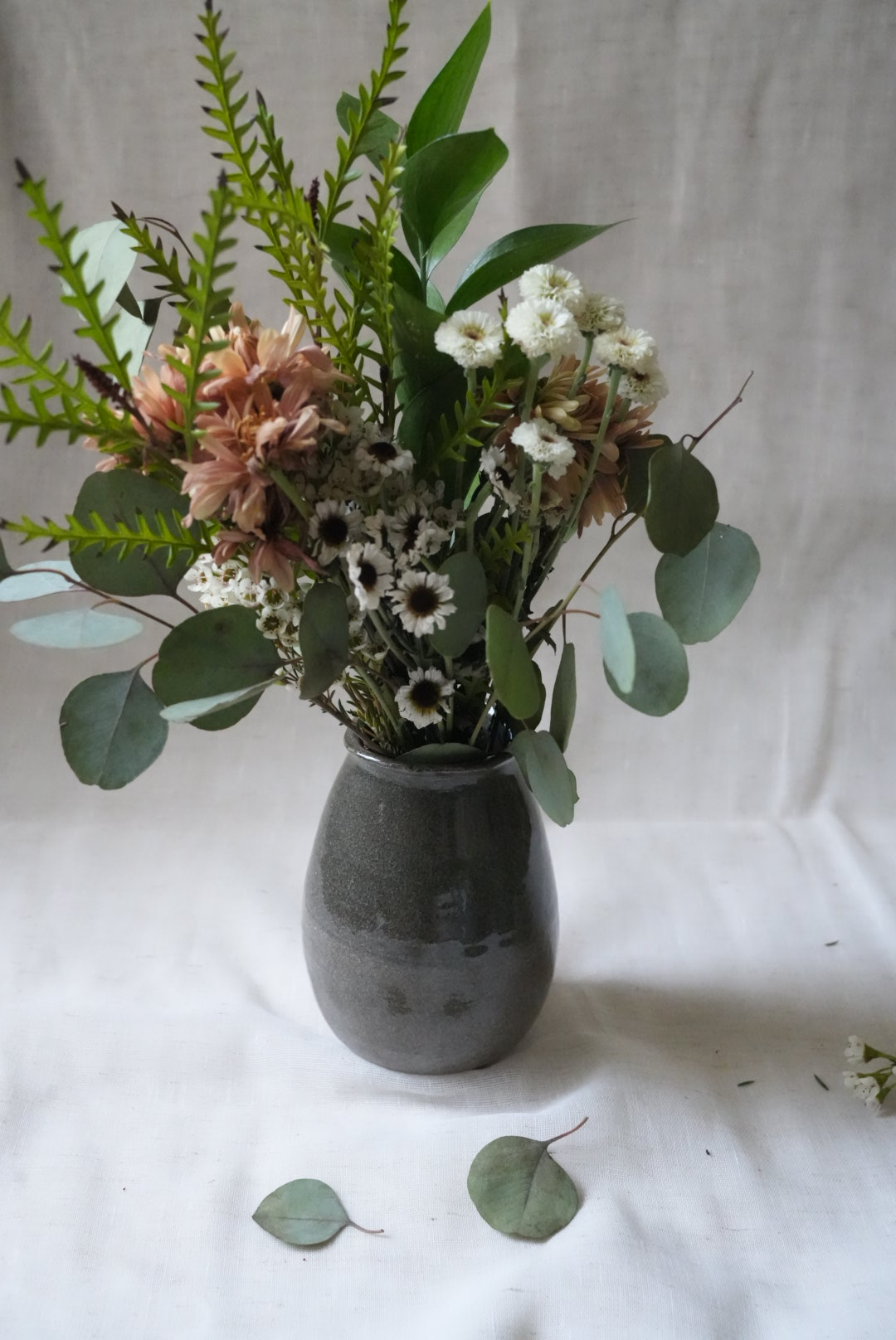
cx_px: 448
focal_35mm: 48
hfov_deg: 28.1
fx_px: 1789
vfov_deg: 41.1
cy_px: 670
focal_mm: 48
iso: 16000
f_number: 8
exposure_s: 1/320
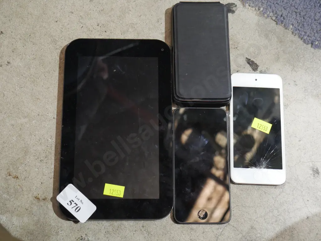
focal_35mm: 62
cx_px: 160
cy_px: 120
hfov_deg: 31.2
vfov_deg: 23.7
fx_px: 575
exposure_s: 1/80
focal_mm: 31
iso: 1600
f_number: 5.4
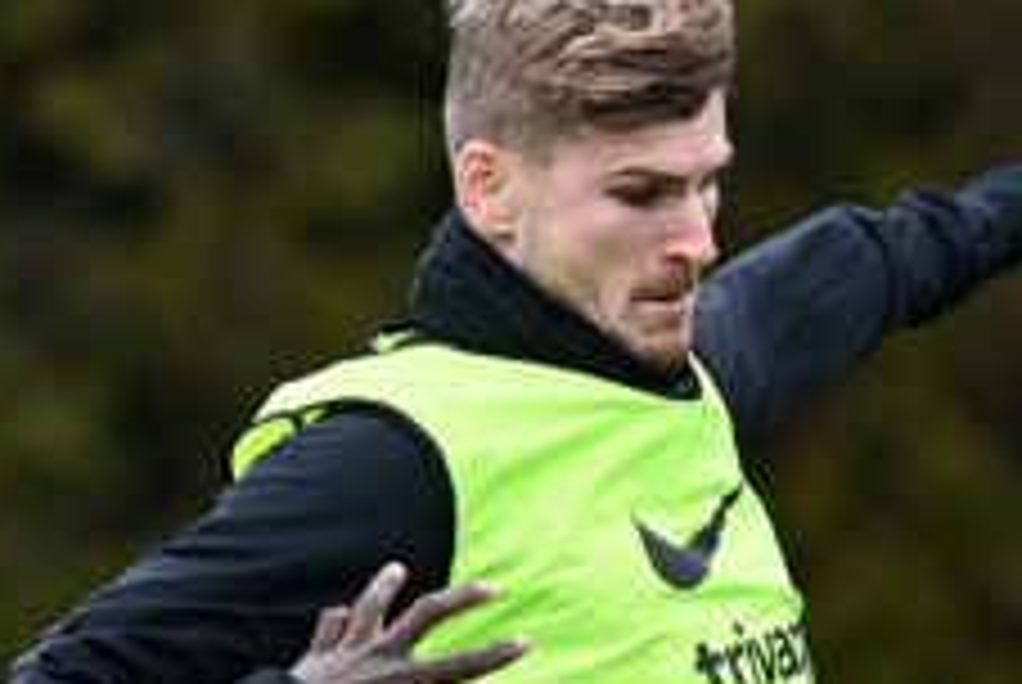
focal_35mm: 1803
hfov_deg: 1.1
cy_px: 1096
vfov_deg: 0.8
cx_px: 882
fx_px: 51251
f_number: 4
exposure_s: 1/1250
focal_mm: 400
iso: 1250
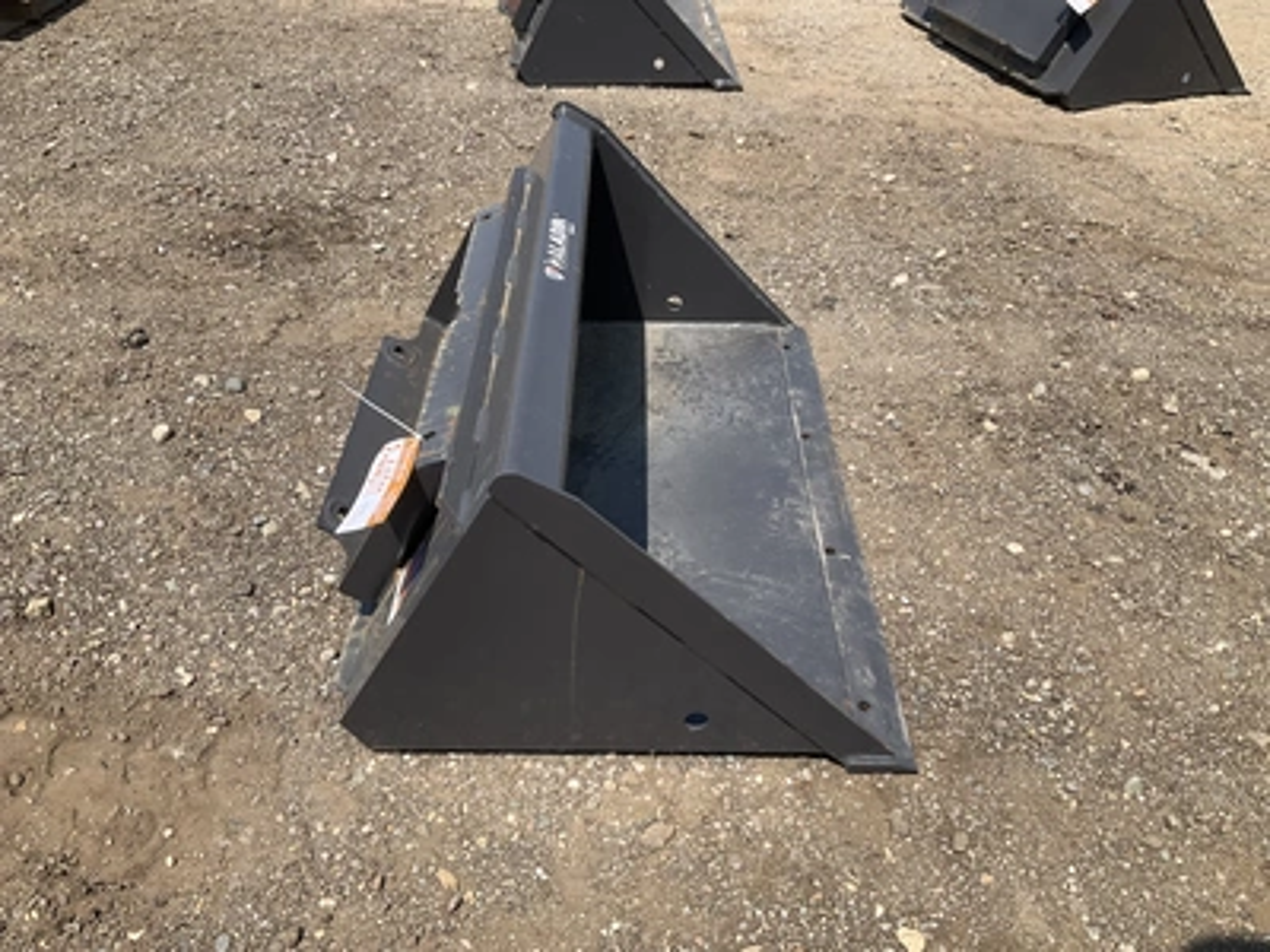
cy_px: 476
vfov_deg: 48.2
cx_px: 635
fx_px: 1064
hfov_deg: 61.7
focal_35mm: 29
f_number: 1.8
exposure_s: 1/1534
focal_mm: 3
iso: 25
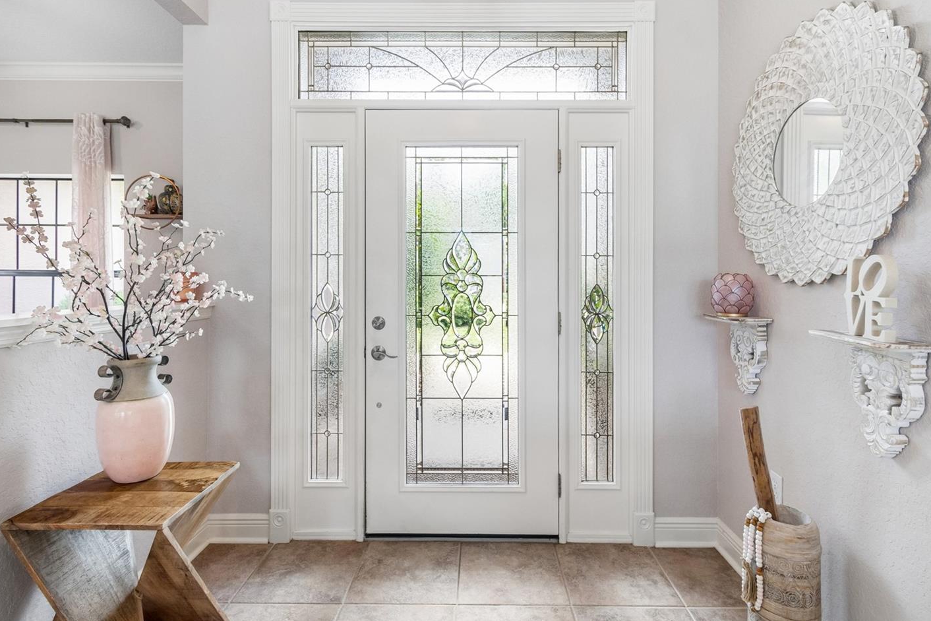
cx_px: 468
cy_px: 284
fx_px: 440
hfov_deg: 93.3
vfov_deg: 70.3
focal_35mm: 17
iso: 100
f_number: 7.1
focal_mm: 10
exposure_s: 1/15
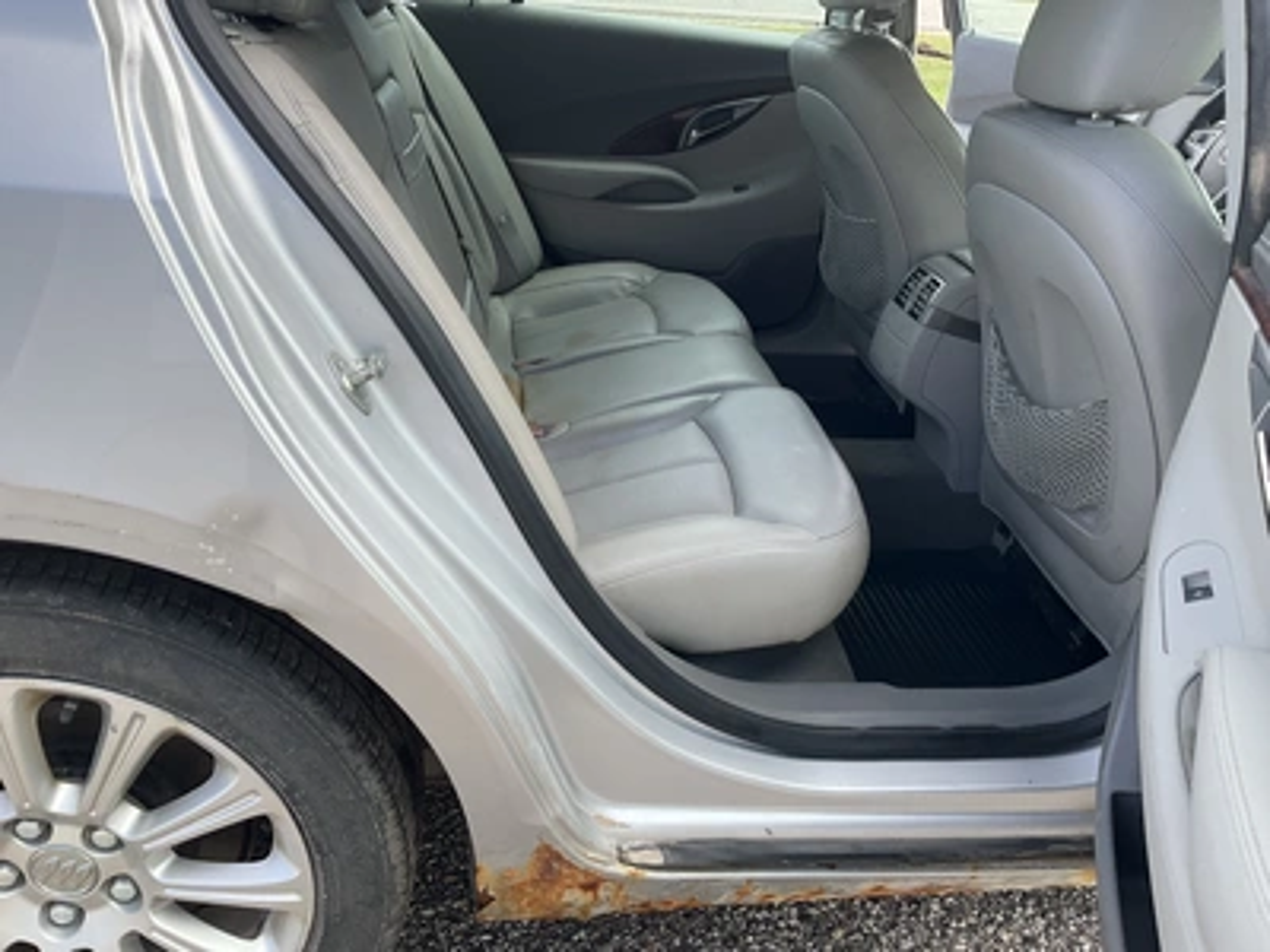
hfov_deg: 61.7
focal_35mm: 29
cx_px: 635
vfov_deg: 48.2
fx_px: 1064
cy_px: 476
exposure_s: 1/360
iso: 25
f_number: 1.8
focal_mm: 3
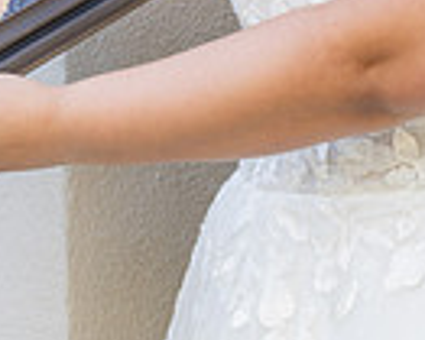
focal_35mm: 184
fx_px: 2316
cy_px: 354
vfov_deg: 8.4
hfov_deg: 10.5
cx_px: 132
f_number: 3.2
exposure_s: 1/80
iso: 125
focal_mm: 24
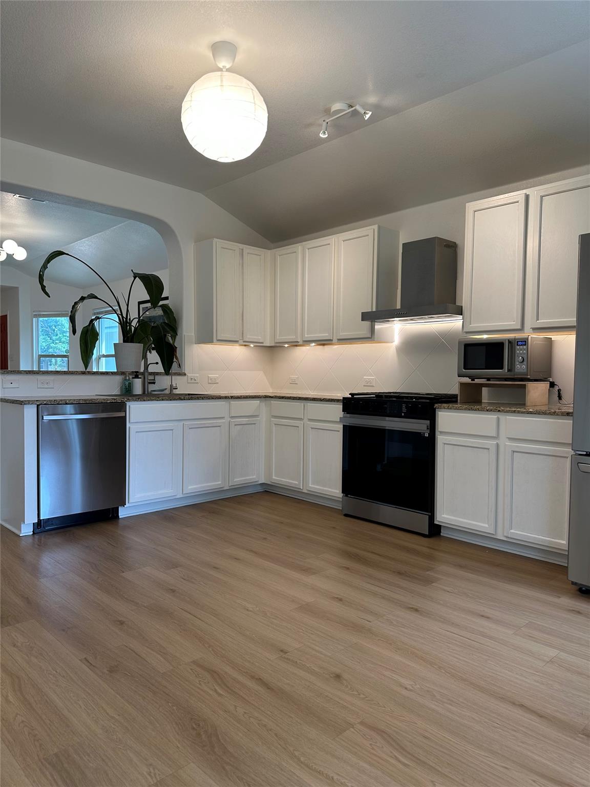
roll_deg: -1.0
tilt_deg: -2.1
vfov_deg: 71.6
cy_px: 394
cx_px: 295
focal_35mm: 24
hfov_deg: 56.8
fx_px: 545
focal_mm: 6.86
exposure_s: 1/121
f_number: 1.78
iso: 64
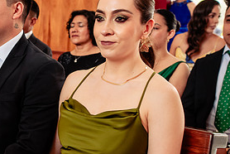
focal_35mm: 73
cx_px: 10
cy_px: 93
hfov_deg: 26.5
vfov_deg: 18.7
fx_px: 467
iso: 1600
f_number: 4.5
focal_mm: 35
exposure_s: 1/125
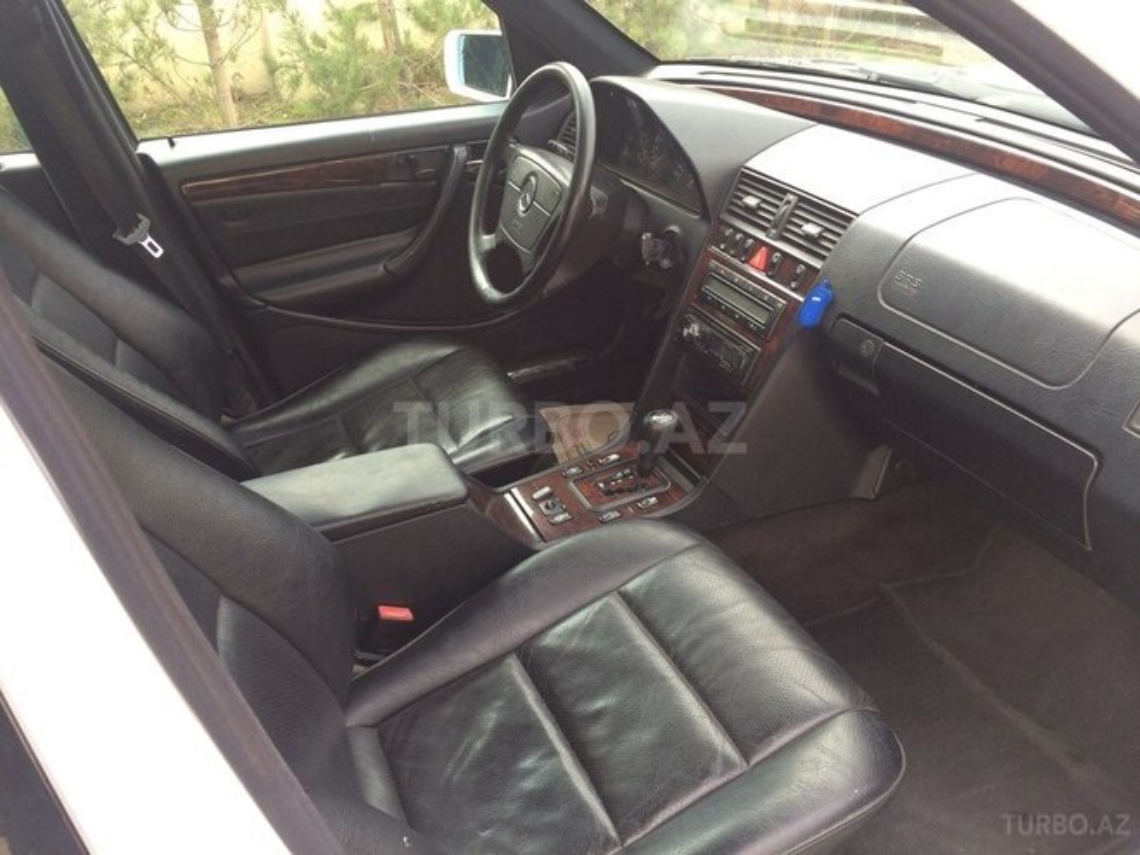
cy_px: 428
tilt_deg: -32.2
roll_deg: +3.0
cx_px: 570
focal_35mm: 29
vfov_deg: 48.2
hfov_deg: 61.7
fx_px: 955
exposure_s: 1/120
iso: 64
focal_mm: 4.15
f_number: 2.2
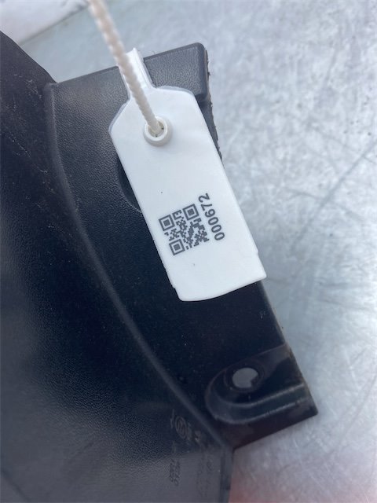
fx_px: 378
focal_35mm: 26
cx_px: 188
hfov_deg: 53.1
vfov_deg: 67.3
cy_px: 252
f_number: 1.8
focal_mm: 4.25
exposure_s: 1/368
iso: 32
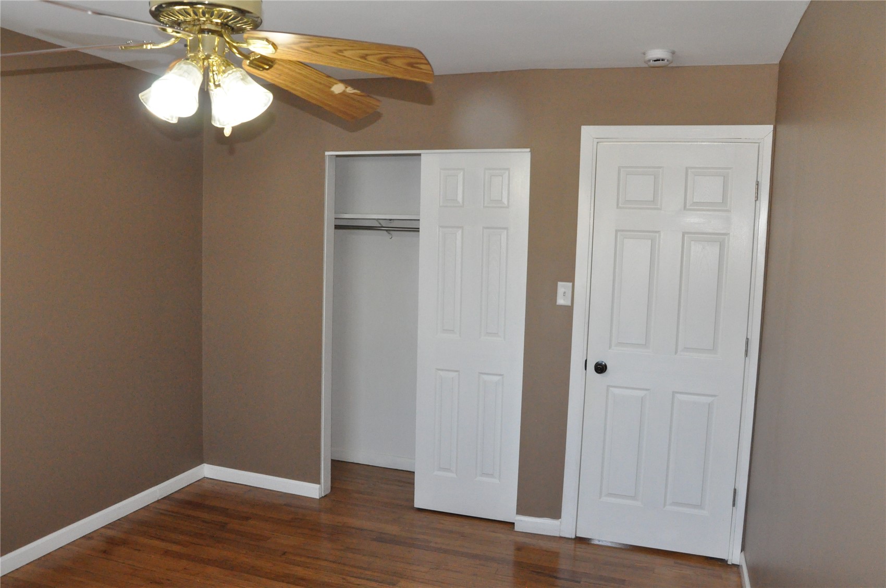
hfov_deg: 67.4
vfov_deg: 47.8
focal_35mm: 27
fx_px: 664
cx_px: 443
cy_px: 294
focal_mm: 18
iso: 3200
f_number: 8
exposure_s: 1/200
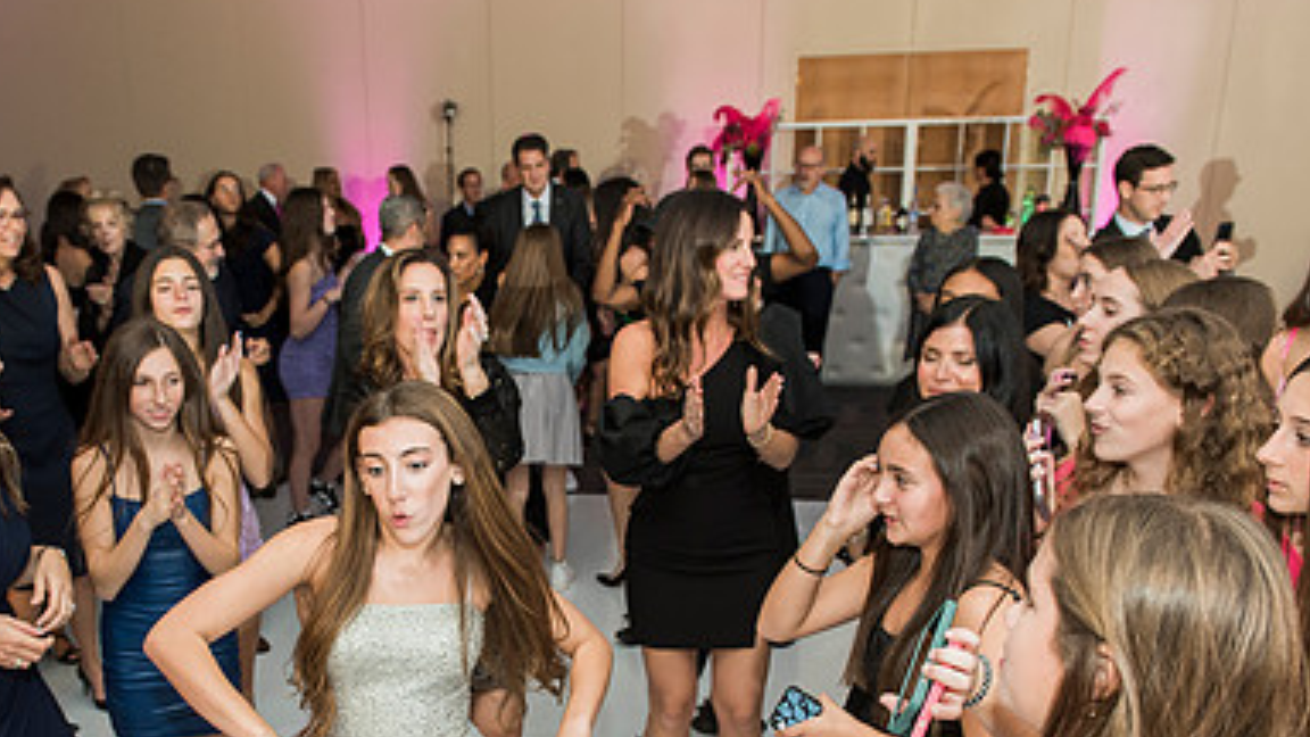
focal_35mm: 38
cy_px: 582
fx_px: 1320
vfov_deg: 30.5
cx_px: 501
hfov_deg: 52.3
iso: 1250
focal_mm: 24
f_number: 4
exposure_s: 1/100
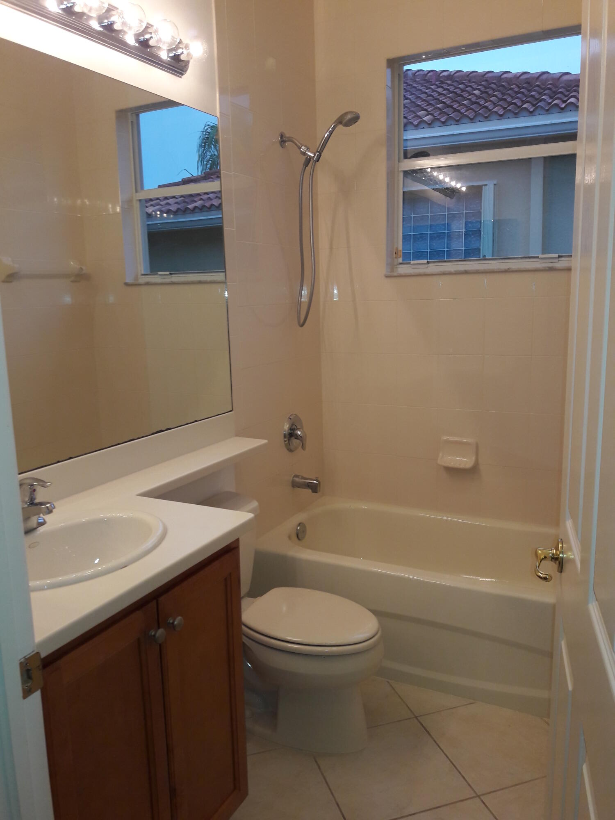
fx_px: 663
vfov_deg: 63.4
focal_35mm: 28
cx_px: 308
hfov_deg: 49.7
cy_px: 410
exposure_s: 1/60
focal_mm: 3.7
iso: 64
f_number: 1.9
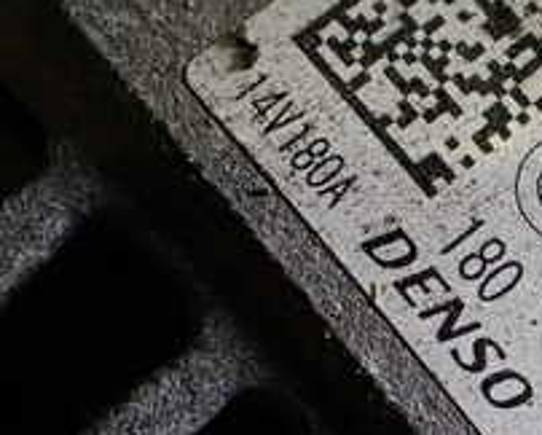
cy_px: 320
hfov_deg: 20.9
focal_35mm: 87
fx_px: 1397
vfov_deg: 17.6
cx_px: 590
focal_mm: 5.4
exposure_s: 1/125
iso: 320
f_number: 2.3
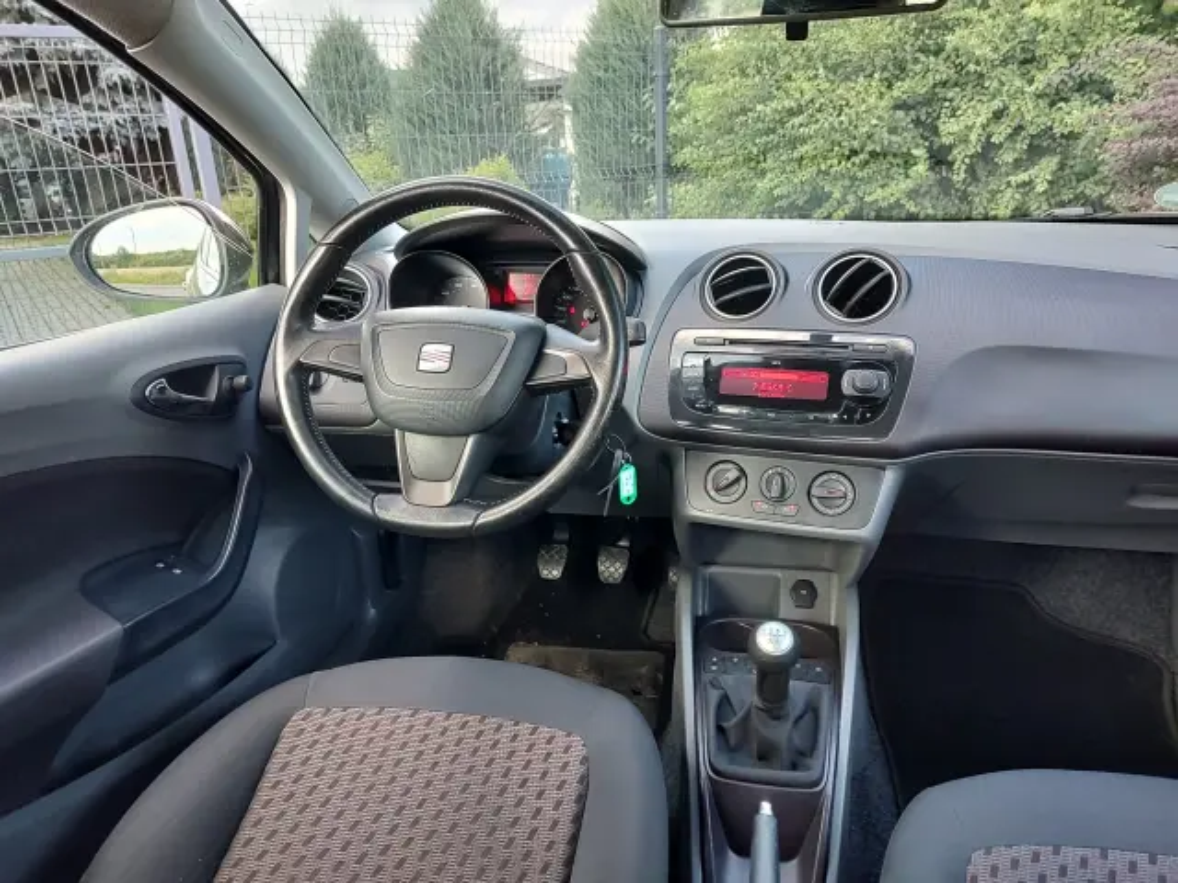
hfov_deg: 73.9
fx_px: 783
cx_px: 589
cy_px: 442
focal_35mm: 23
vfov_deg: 58.9
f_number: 1.8
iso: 135
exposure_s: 1/100
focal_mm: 5.56
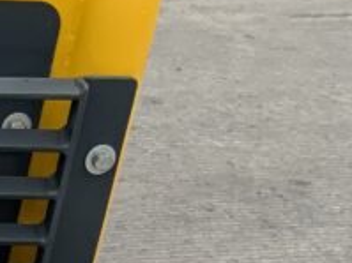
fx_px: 1514
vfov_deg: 9.1
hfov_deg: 11.4
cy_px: 595
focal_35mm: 149
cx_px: -439
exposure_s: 1/912
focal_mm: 3
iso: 16
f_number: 1.8
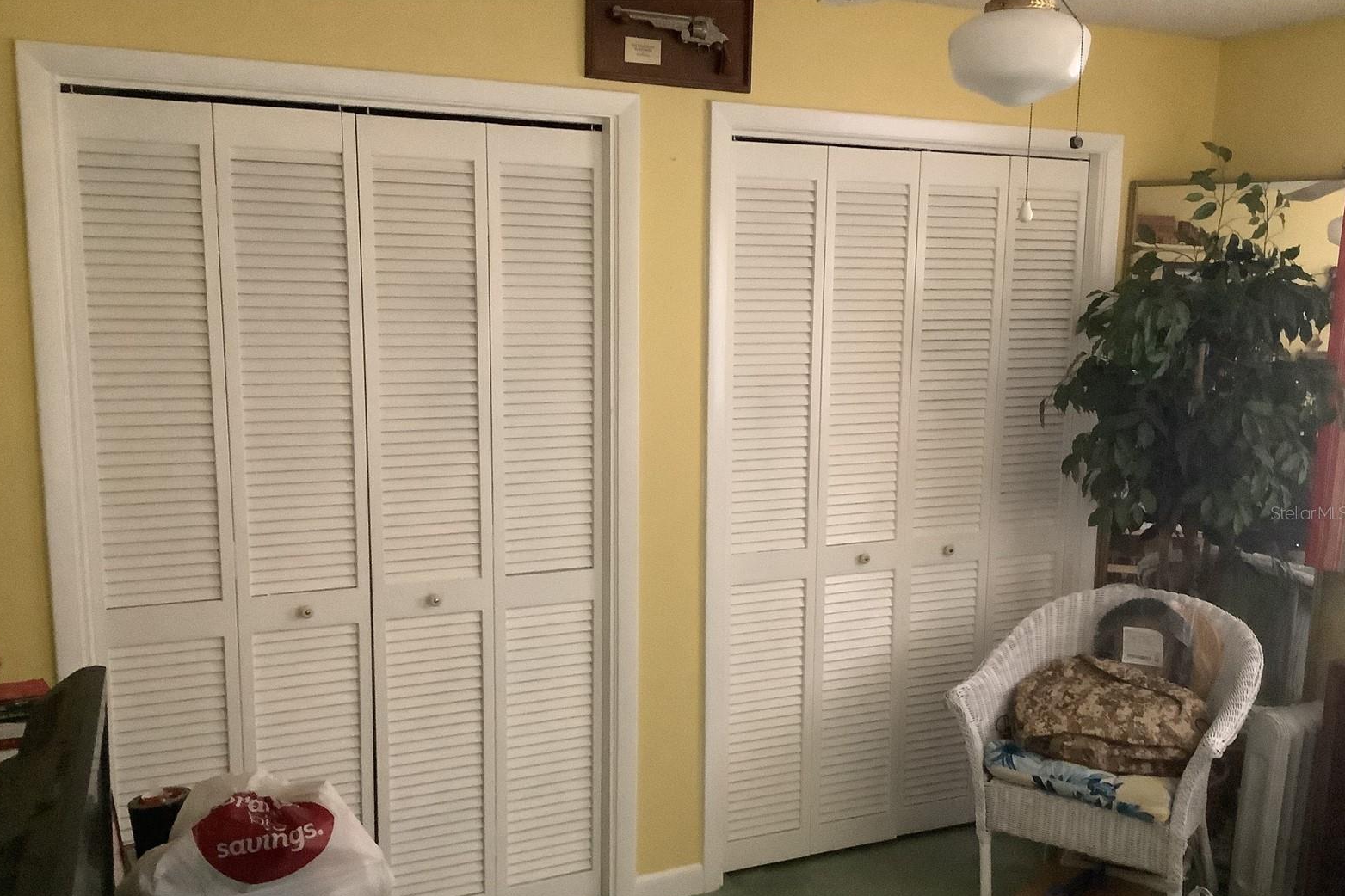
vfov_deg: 39.9
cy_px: 512
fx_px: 1233
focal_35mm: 33
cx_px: 663
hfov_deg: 57.2
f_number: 2.4
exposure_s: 1/30
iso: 500
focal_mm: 3.3
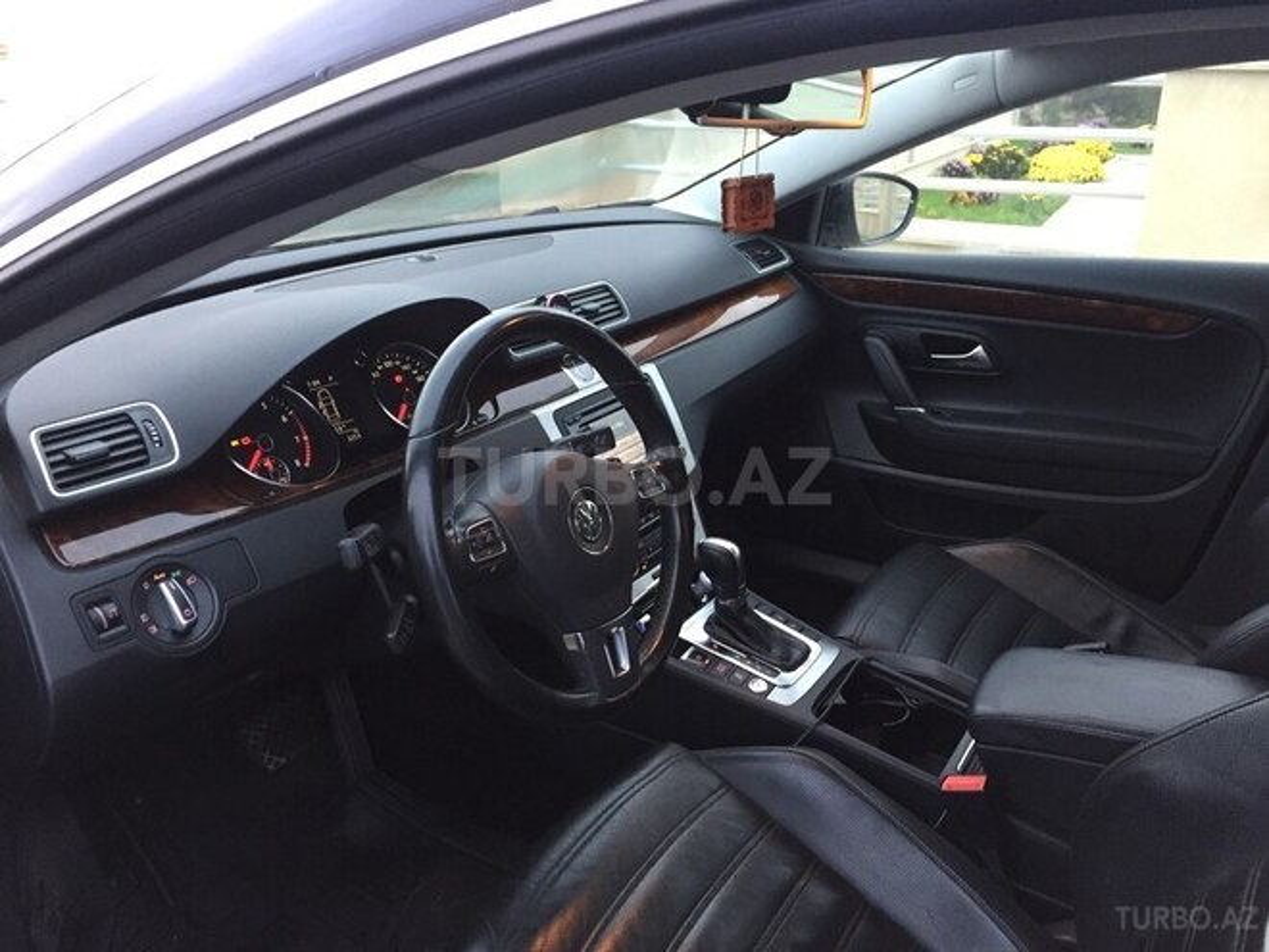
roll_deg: -1.5
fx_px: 1063
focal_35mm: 29
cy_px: 476
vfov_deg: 48.2
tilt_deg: -21.1
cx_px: 634
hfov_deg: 61.7
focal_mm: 4.15
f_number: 2.2
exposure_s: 1/33
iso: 200
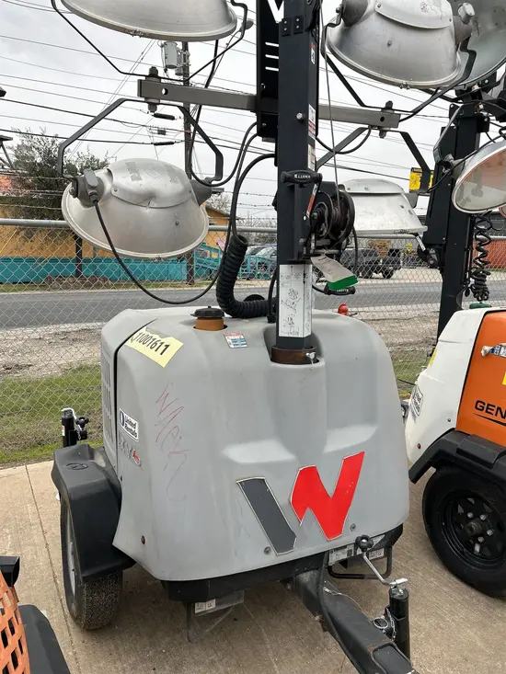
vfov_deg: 67.3
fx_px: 507
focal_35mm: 26
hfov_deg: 53.1
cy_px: 337
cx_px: 253
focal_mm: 5.7
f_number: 1.5
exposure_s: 1/473
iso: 50
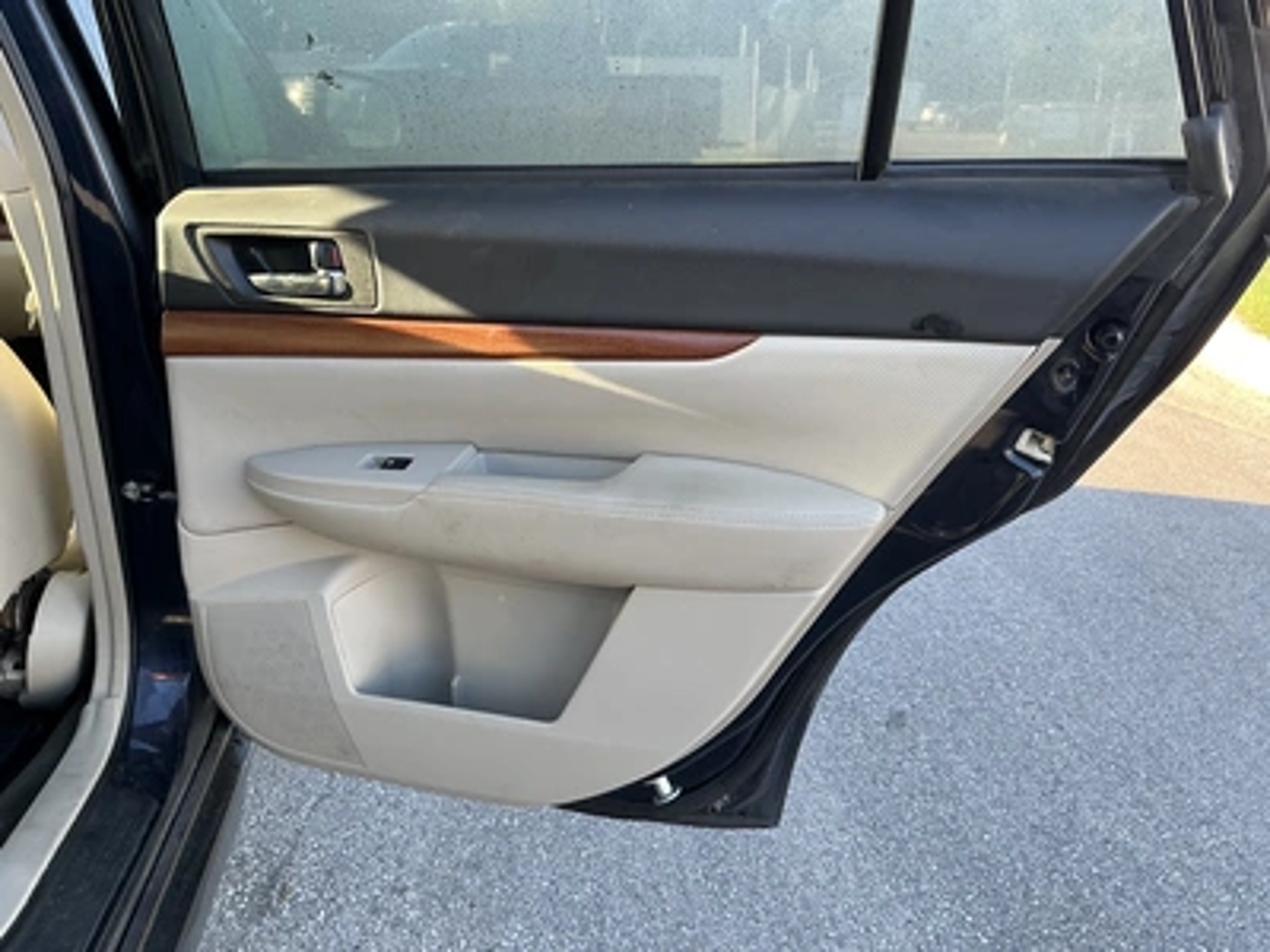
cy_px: 476
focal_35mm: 28
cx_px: 635
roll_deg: -1.0
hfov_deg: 63.4
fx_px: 1027
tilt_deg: -18.4
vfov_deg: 49.7
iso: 40
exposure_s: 1/122
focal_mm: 3
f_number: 1.8
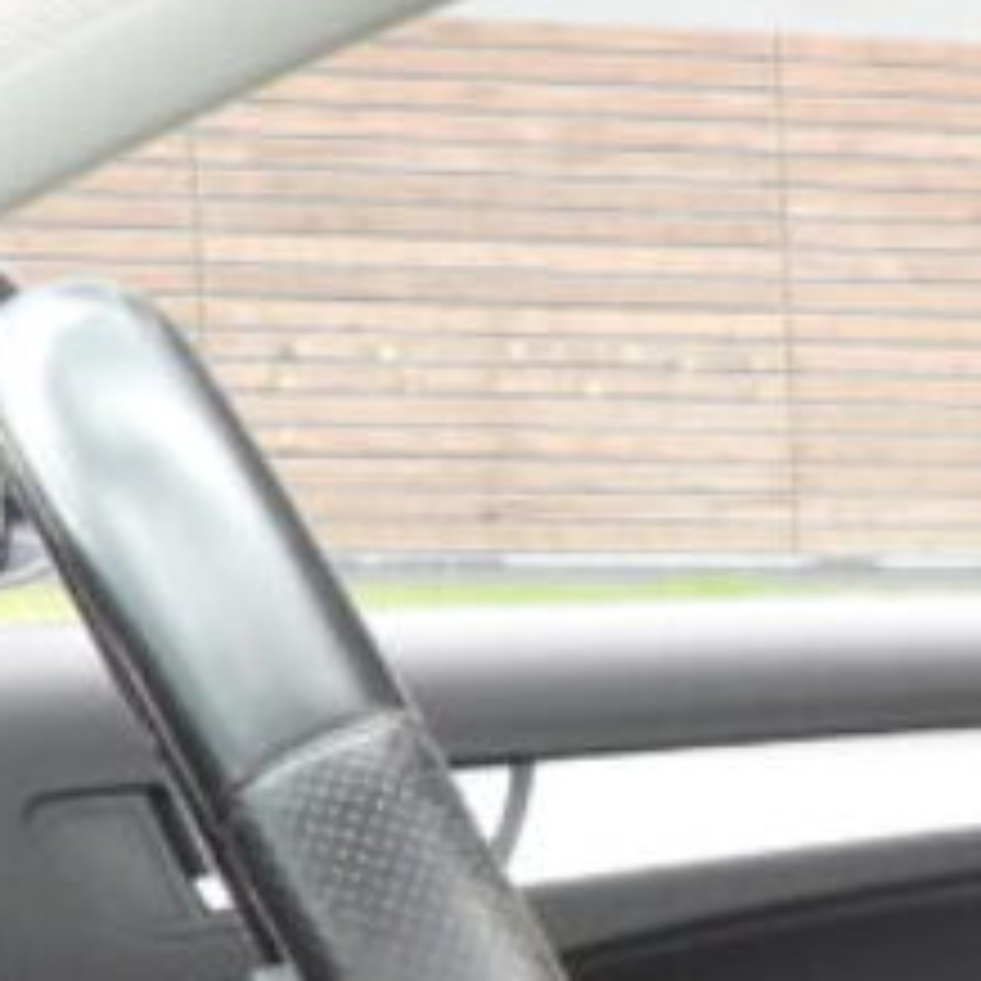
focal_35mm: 156
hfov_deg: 10.1
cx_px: 2138
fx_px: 5002
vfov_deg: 10.7
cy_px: 1606
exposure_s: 1/50
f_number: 2.8
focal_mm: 4.3
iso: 100
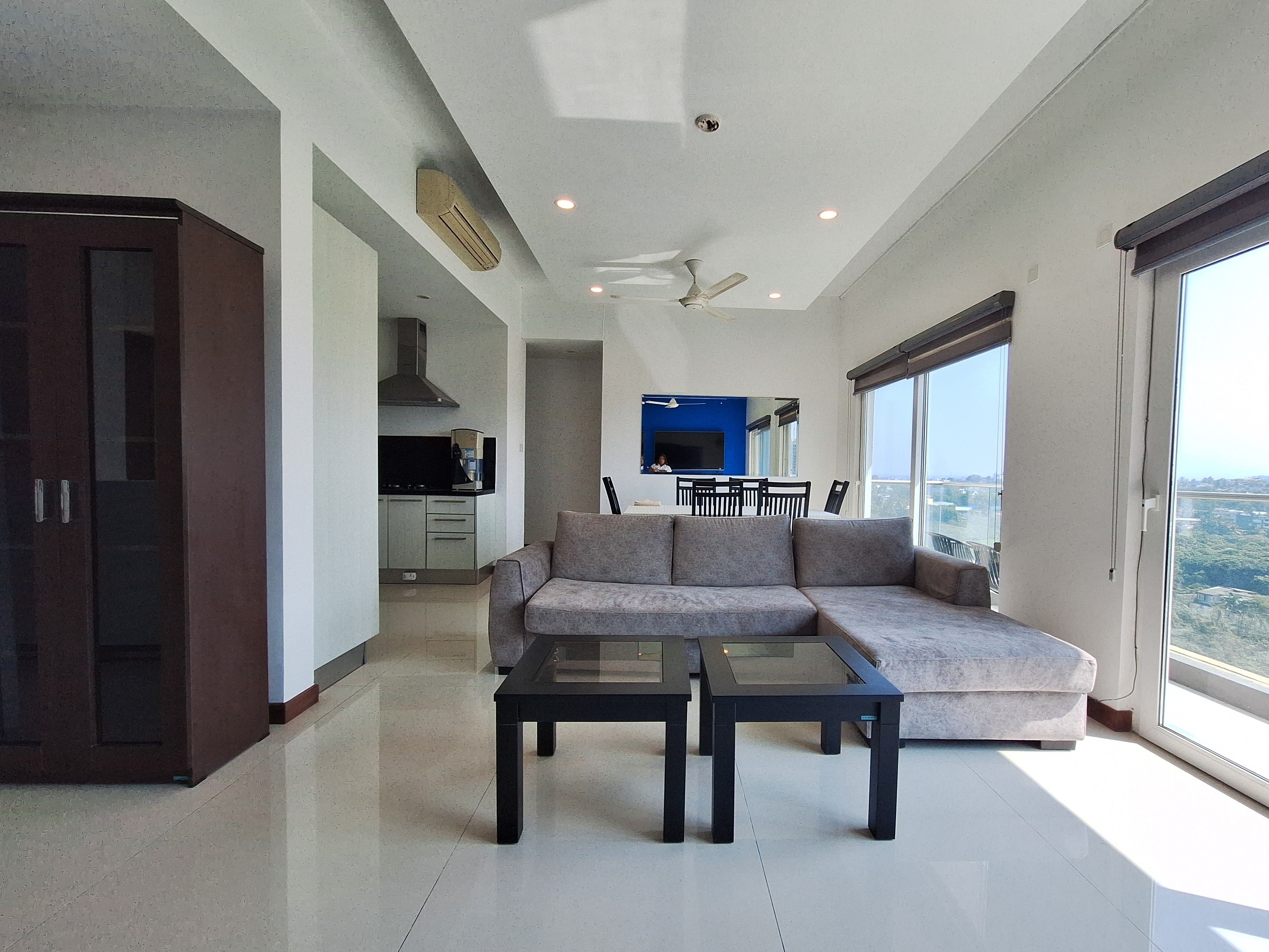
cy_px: 495
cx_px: 667
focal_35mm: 14
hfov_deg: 102.0
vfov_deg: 85.6
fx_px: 513
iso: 40
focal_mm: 1.74
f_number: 2.2
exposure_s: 1/340
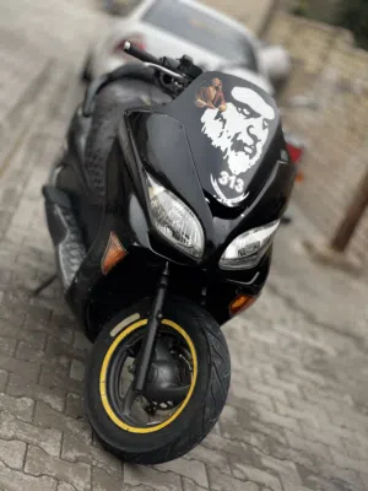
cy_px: 246
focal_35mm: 64
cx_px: 184
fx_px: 907
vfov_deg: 30.3
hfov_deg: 22.9
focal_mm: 7.5
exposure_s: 1/295
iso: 25
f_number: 2.2
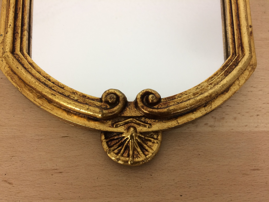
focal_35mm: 29
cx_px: 134
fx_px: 225
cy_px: 101
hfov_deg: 61.7
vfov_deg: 48.2
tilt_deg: -70.3
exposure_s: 1/33
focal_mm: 4.15
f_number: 2.2
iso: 50
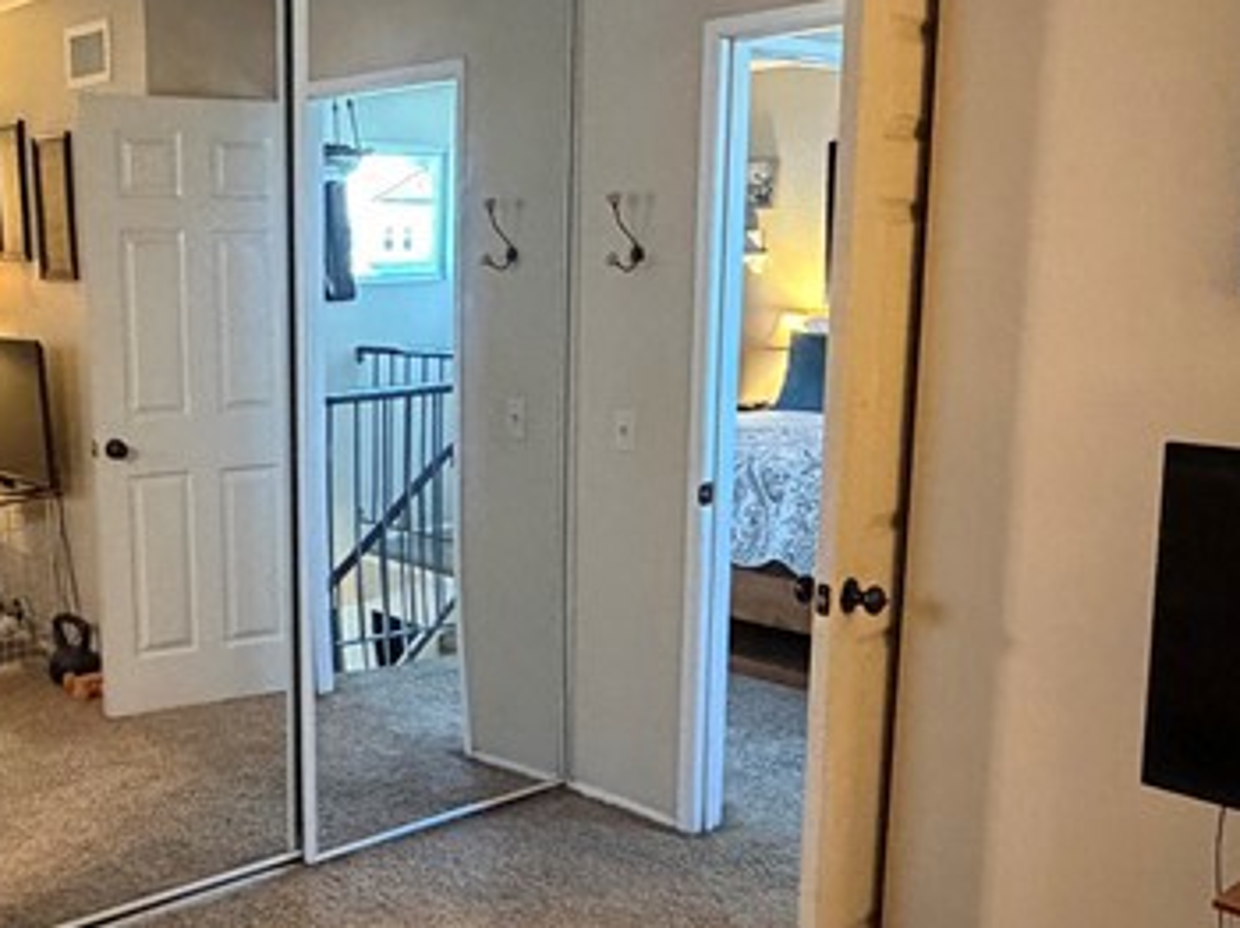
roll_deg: +0.2
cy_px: 478
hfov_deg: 44.1
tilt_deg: -9.3
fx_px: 1468
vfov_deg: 35.1
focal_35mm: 41
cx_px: 291
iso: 1000
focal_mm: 2.22
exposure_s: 1/40
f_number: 2.2
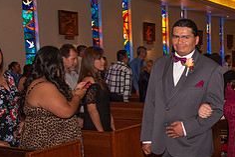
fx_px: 385
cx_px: 213
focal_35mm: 59
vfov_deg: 22.7
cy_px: 123
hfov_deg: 32.2
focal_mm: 24
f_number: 4
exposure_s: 1/250
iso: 400
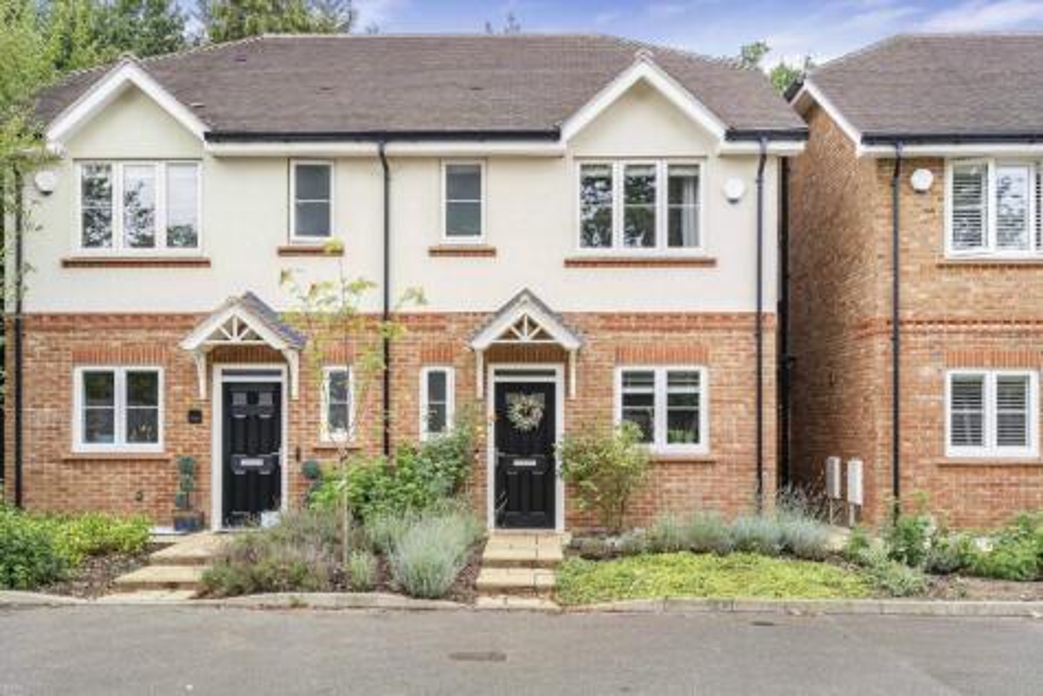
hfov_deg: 57.2
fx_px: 956
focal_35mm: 33
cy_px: 348
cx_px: 522
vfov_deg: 40.0
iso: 200
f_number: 8
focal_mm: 33
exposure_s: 1/30
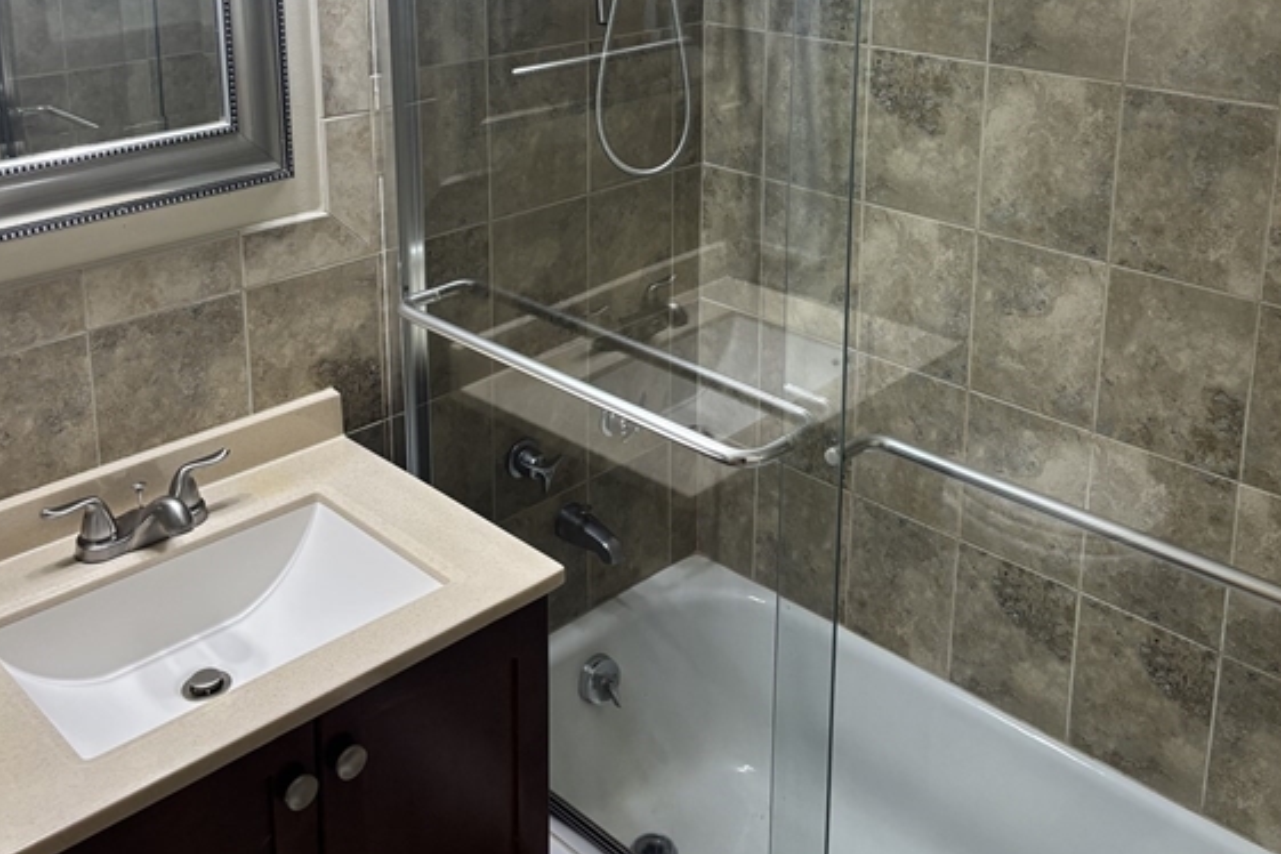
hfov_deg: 51.9
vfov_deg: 34.3
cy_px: 116
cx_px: 639
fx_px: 1316
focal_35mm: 37
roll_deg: -1.0
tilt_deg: -12.8
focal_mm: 5.96
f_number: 1.6
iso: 125
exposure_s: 1/120
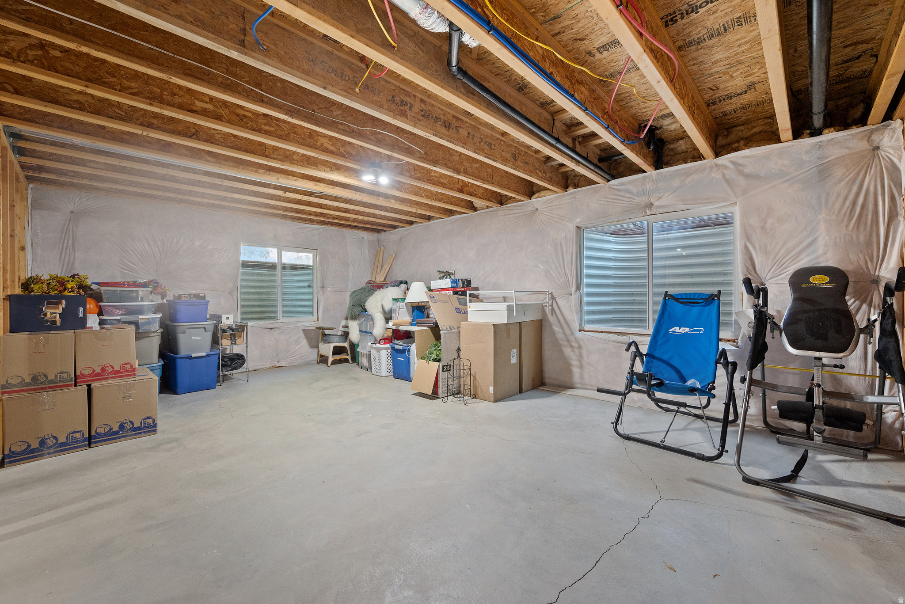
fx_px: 352
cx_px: 452
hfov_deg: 104.2
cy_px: 302
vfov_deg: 81.3
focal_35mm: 14
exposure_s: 1/2.5
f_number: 8
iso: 500
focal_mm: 14
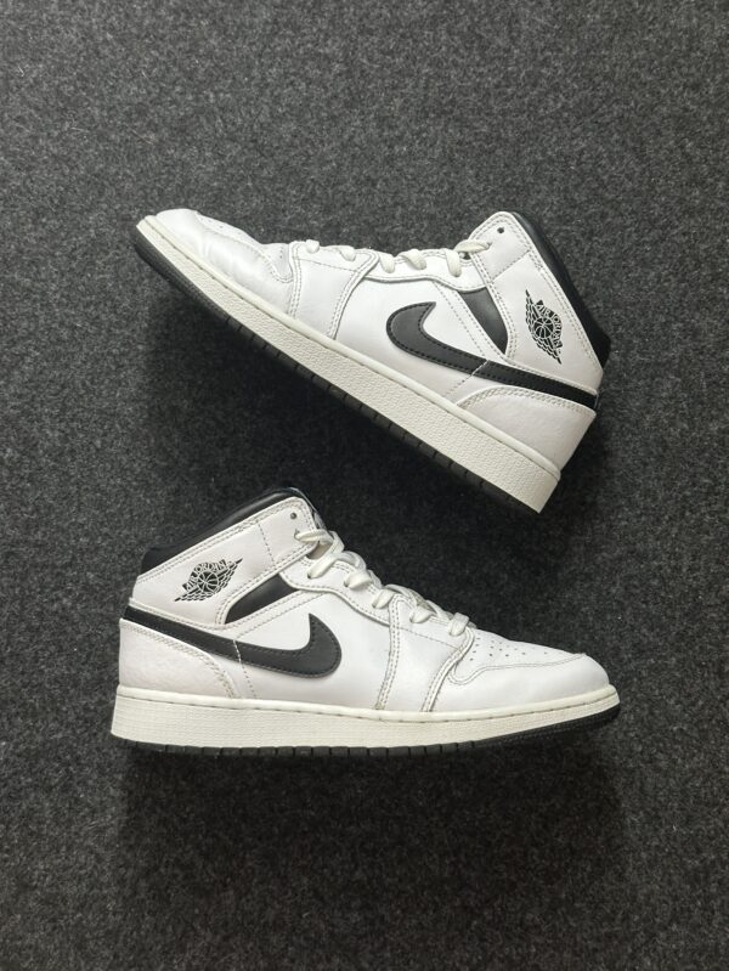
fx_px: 1347
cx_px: 364
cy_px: 486
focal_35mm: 48
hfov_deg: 30.3
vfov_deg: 39.6
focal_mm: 6.86
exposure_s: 1/36
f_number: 1.78
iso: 200
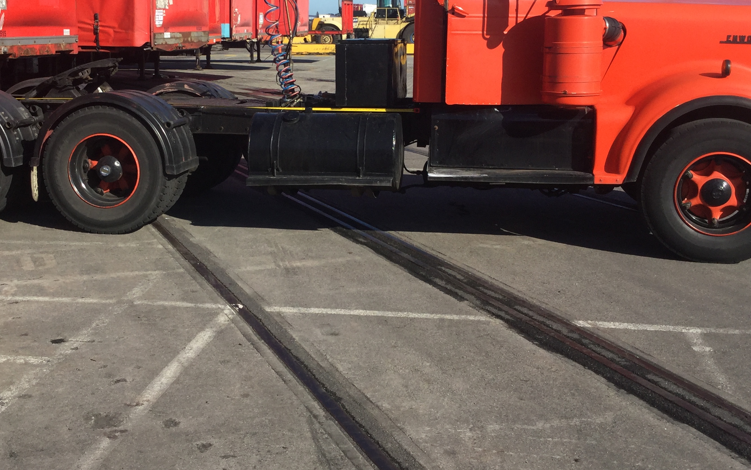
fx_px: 983
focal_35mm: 48
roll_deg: -0.2
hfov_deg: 41.7
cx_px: 326
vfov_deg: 26.8
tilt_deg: -9.1
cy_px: 163
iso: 25
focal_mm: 3.3
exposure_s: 1/1058
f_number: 2.4
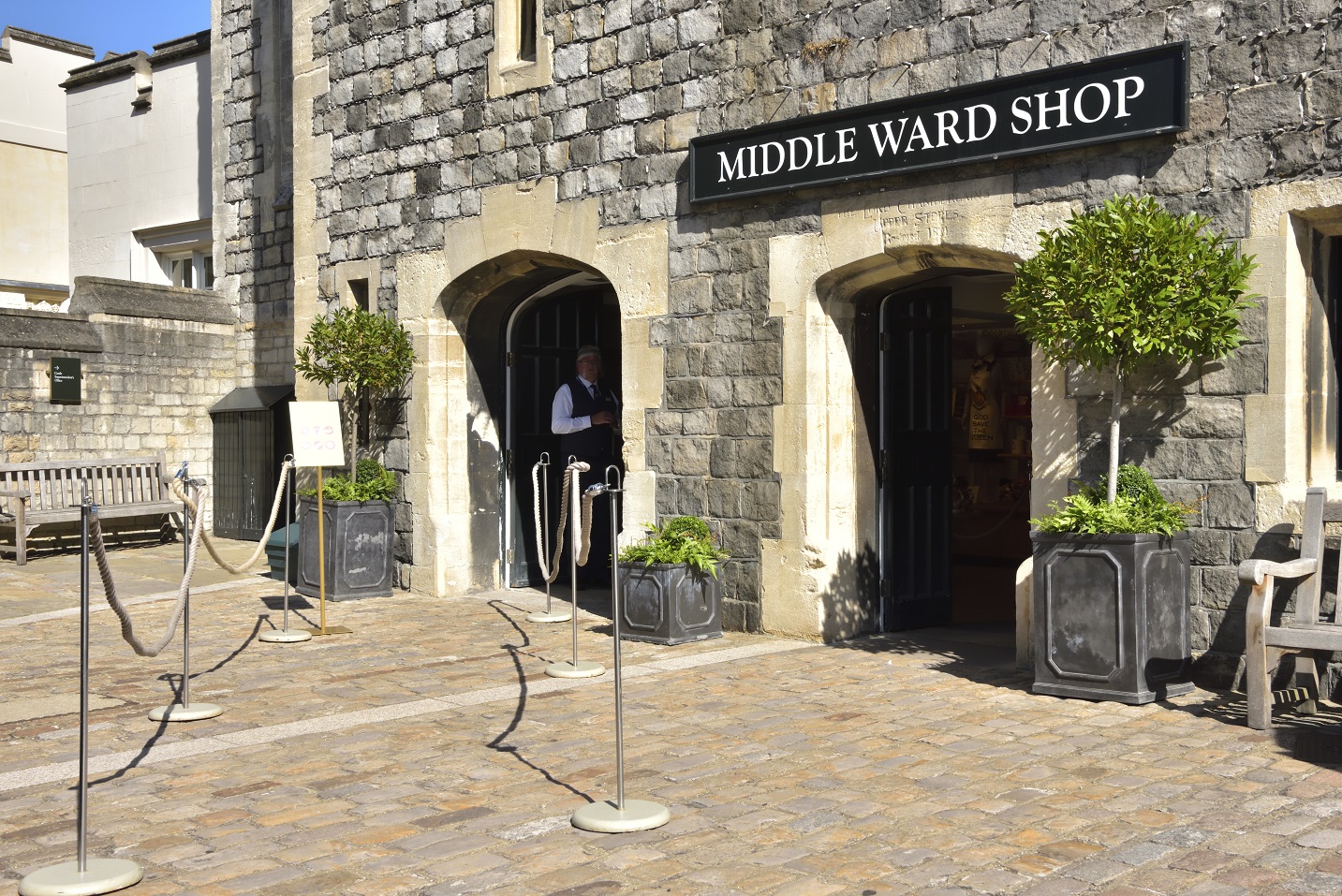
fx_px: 1492
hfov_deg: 48.4
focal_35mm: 40
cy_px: 448
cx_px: 671
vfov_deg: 33.4
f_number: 20
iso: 500
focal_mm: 40
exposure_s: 1/250
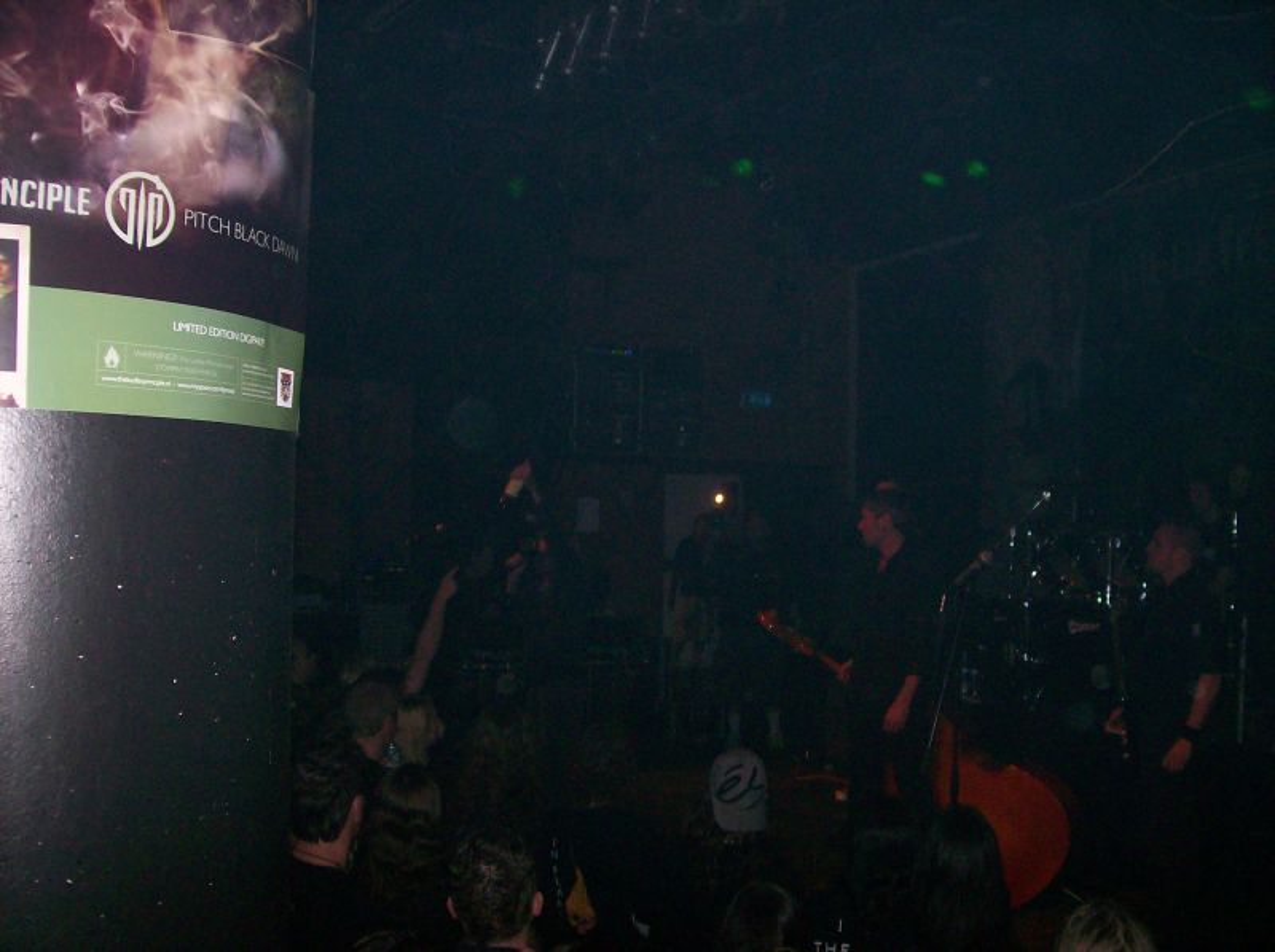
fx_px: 1324
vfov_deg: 39.6
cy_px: 476
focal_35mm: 36
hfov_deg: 51.4
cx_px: 638
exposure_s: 1/64
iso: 140
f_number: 2.7
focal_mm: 6
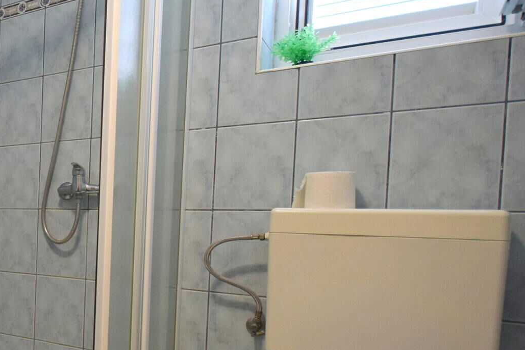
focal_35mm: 35
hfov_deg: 41.2
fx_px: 510
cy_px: 231
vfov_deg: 37.5
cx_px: -76
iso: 1000
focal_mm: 10
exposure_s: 1/60
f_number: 3.5
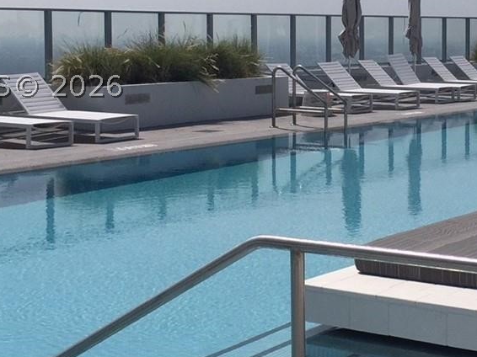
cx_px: 381
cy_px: 86
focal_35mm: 82
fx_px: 1129
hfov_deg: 23.5
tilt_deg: -4.0
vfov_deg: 17.9
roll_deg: -1.2
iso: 32
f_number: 2.2
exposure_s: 1/6623
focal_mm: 4.15
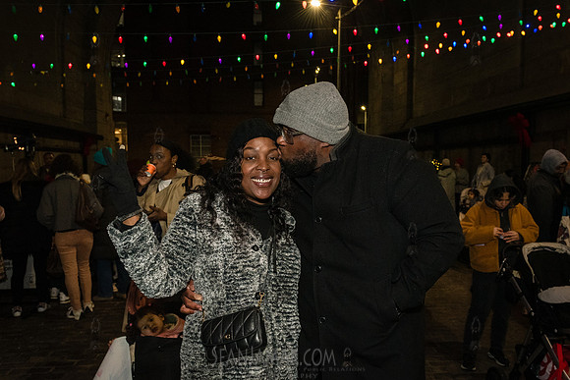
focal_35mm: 33
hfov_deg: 57.9
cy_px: 211
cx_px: 291
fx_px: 515
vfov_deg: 40.4
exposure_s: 1/125
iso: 4000
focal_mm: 26
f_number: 4.5
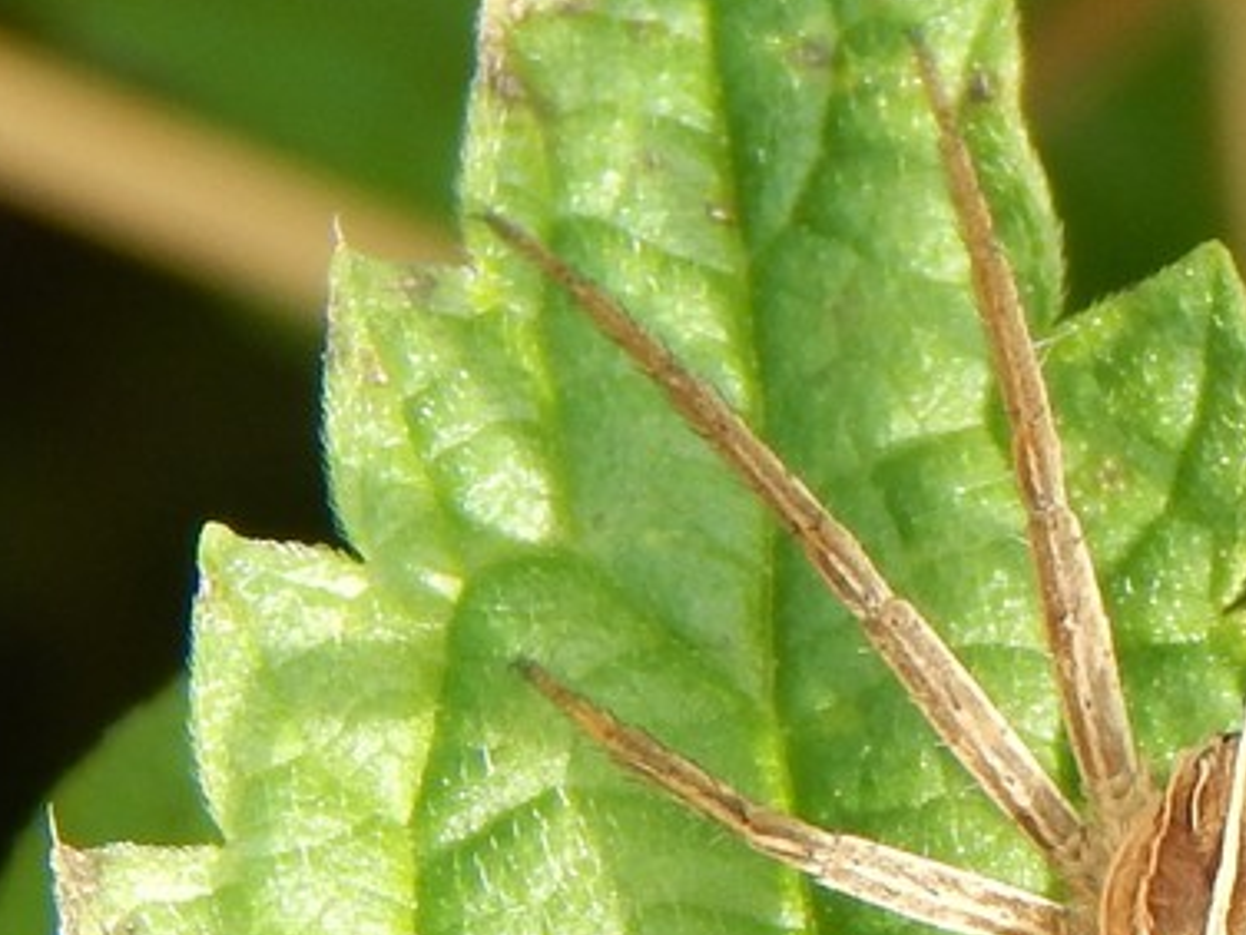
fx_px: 10690
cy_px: 879
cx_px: 1105
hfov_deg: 6.7
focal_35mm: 297
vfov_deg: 5.0
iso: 125
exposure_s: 1/80
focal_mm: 23.4
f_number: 4.8
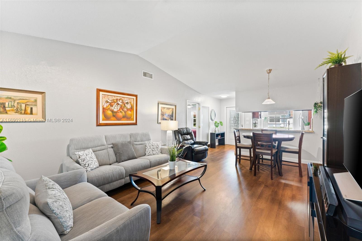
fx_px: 141
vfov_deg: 81.2
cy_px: 120
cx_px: 181
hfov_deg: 104.3
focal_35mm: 14
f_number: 8
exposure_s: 1.6
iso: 200
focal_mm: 14
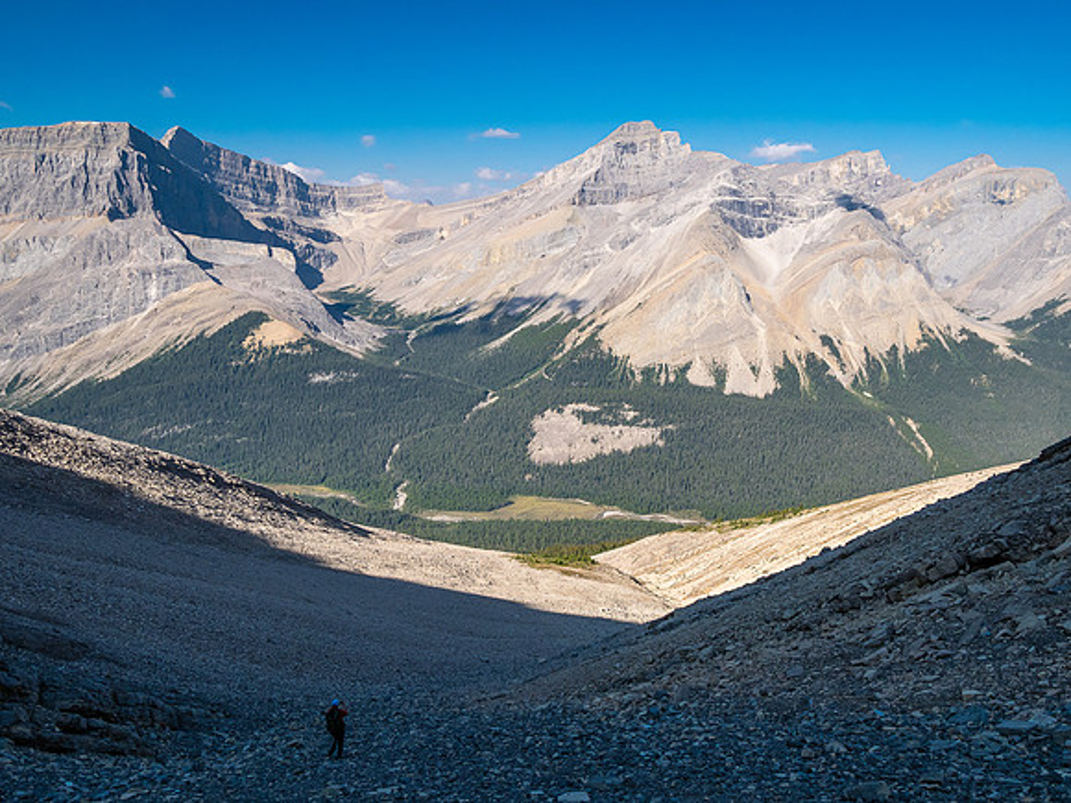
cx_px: 536
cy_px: 402
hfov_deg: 60.0
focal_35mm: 30
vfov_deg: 46.8
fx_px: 928
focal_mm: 15
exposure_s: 1/200
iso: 200
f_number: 8
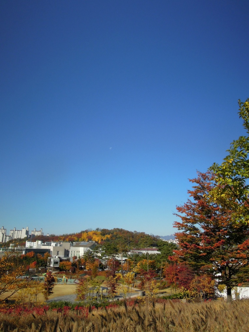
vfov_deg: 63.5
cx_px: 124
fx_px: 269
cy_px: 166
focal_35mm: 28
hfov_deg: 49.7
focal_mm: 5
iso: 160
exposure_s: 1/1250
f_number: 5
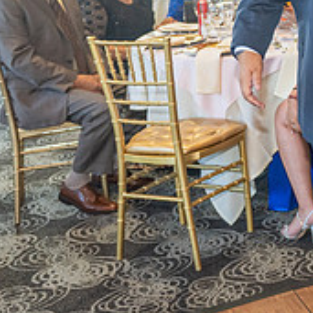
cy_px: 6
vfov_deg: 21.0
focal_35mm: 80
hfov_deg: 19.3
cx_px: 448
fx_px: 818
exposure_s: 1/200
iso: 800
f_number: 2.8
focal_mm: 24
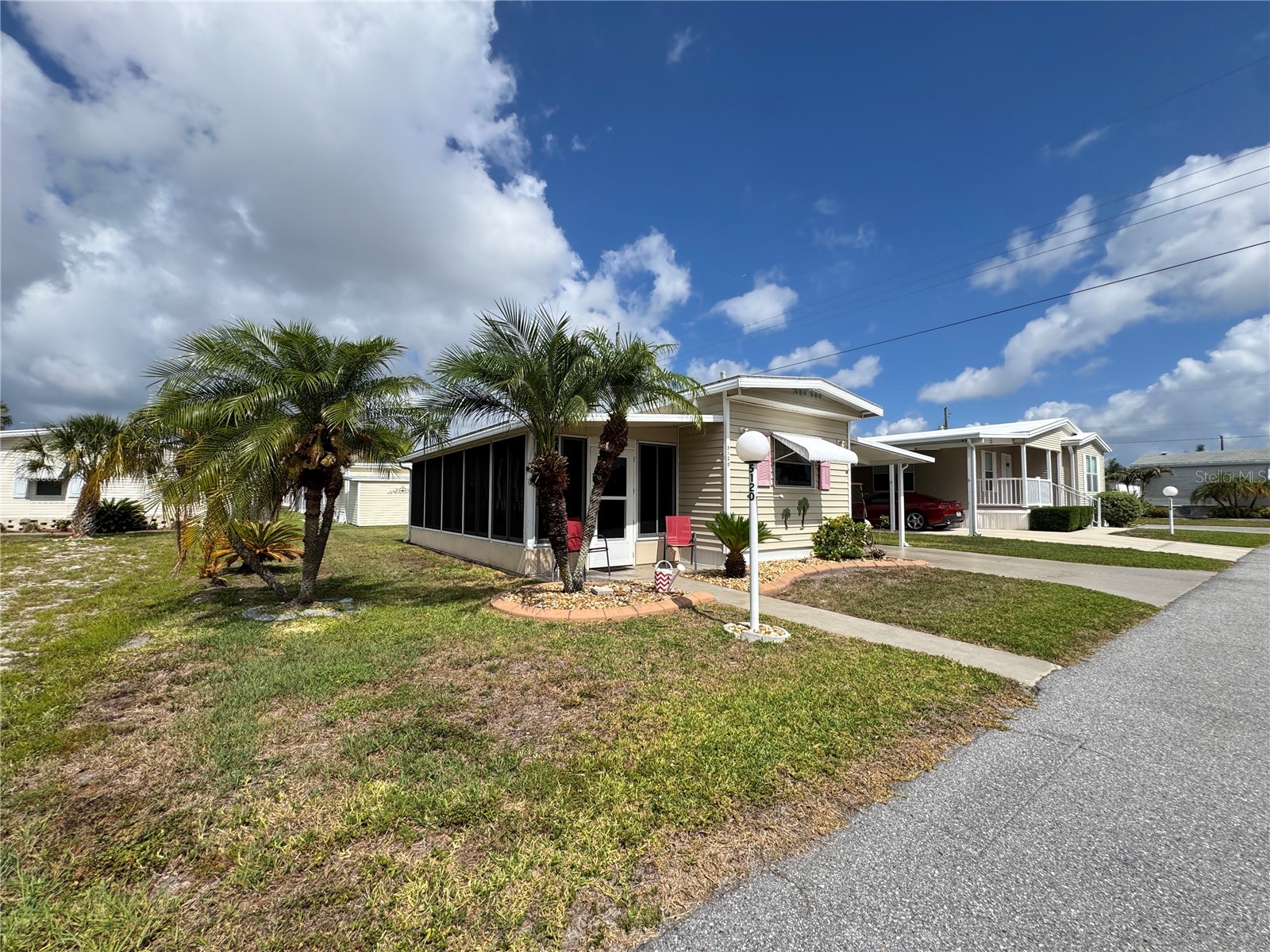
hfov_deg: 102.1
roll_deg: -0.7
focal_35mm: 14
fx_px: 514
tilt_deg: +1.9
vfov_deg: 85.7
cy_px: 476
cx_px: 635
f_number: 2.2
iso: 50
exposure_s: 1/2494
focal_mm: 2.22
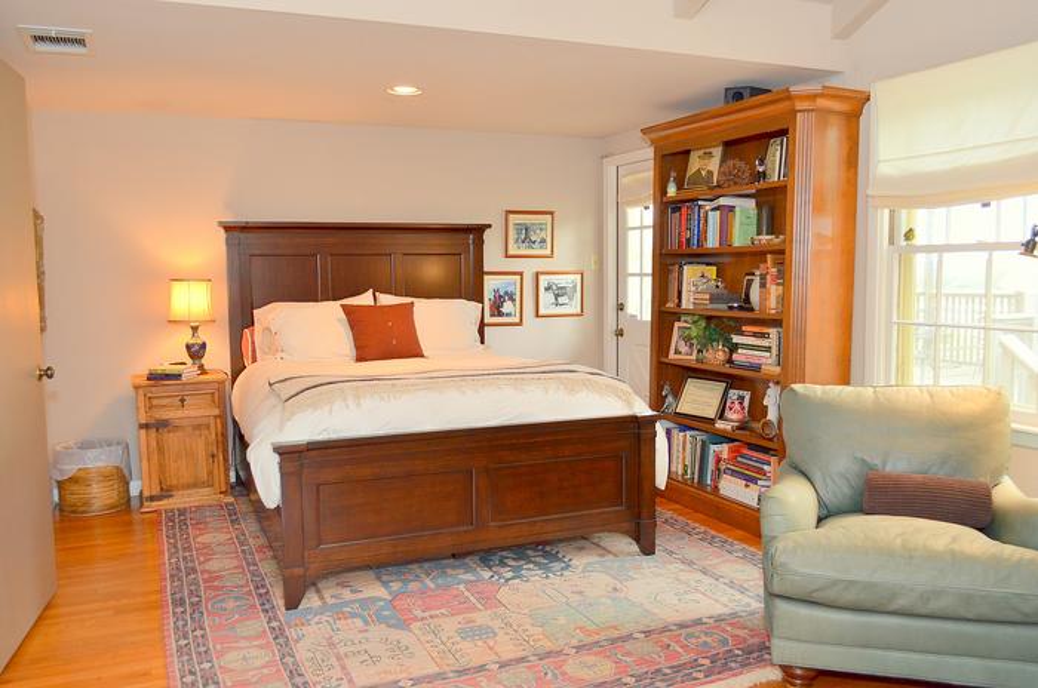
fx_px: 863
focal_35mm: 30
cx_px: 519
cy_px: 344
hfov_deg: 62.0
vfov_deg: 43.4
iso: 500
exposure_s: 1/60
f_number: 6.3
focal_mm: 20
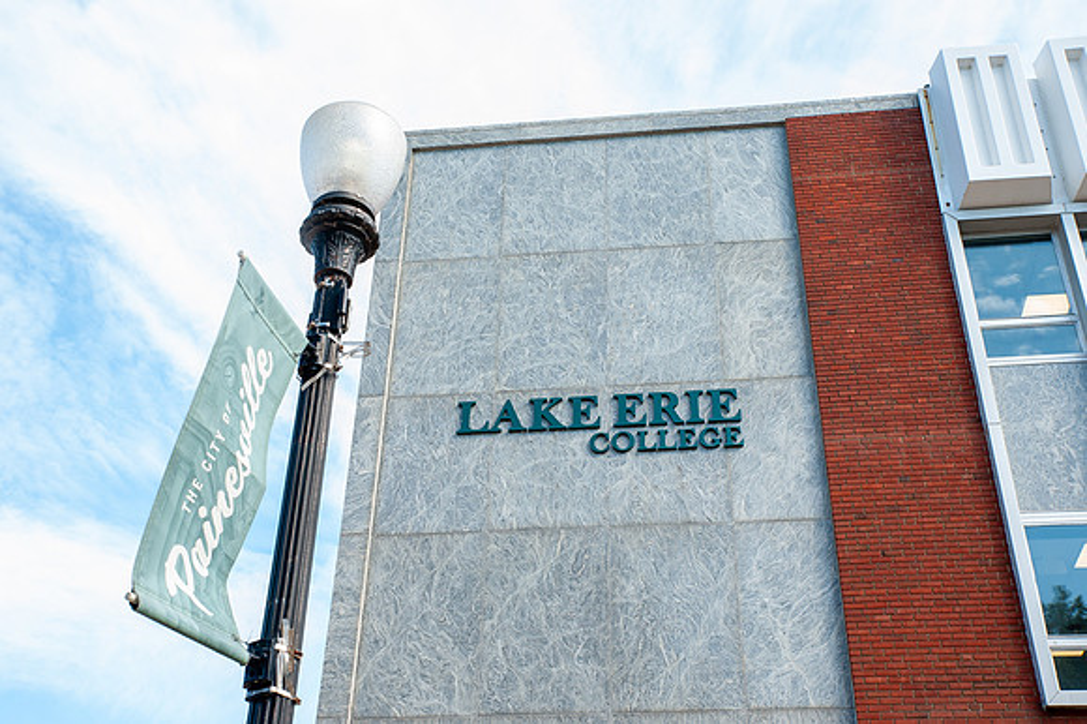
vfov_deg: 31.7
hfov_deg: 46.2
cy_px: 362
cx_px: 544
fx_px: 1275
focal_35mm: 42
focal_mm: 40
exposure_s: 1/200
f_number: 8
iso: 400
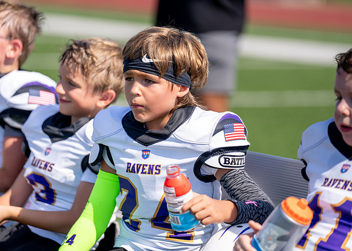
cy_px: 119
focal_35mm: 193
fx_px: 1926
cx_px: 168
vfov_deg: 7.5
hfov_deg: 10.4
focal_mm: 168
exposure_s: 1/2000
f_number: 2.8
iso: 200
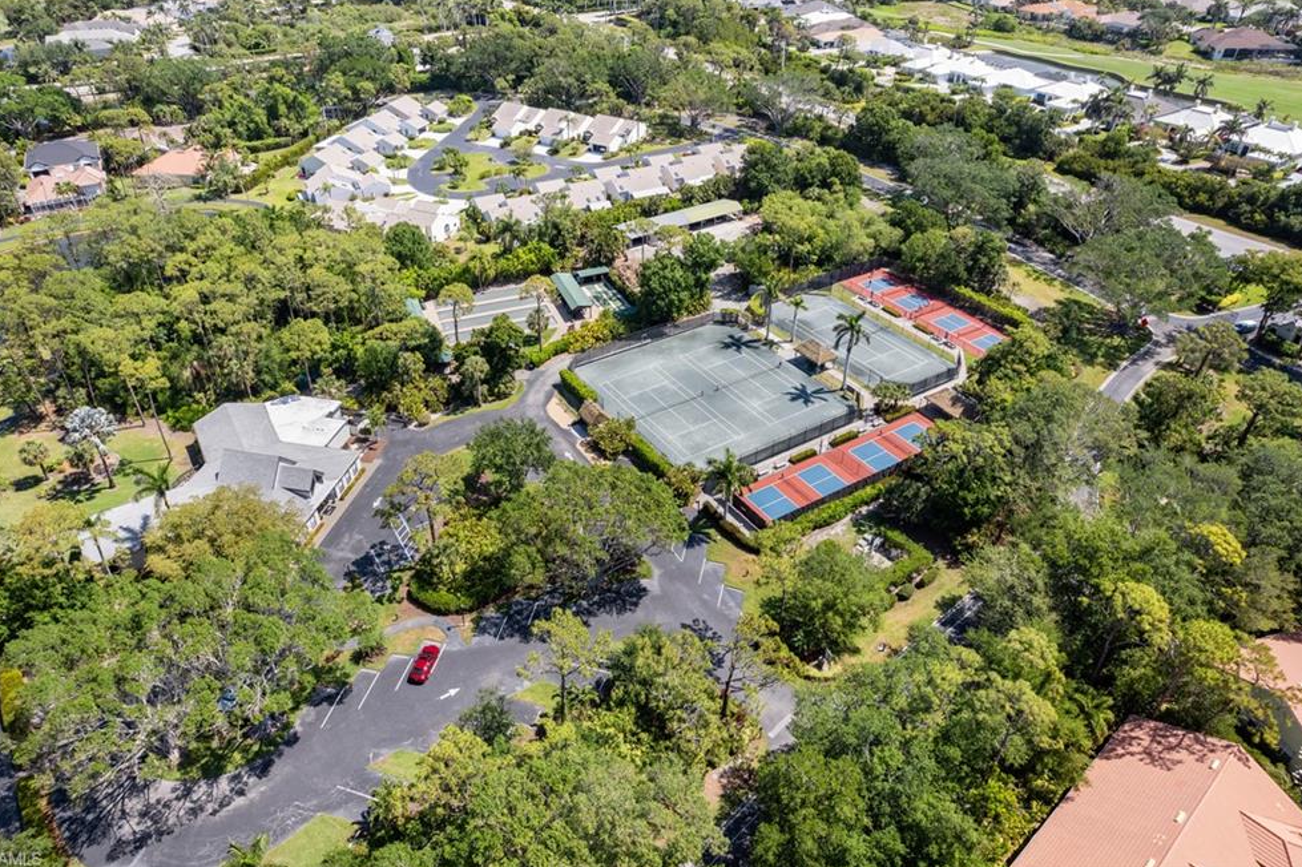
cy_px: 418
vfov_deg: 55.1
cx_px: 630
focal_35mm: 23
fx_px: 832
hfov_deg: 76.1
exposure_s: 1/1250
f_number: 2.8
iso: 100
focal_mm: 8.38
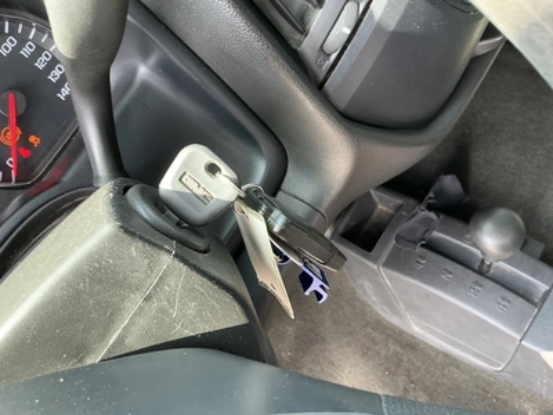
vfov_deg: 49.7
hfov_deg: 63.4
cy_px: 208
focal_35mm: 28
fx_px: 447
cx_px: 276
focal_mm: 3
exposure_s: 1/60
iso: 80
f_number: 1.8
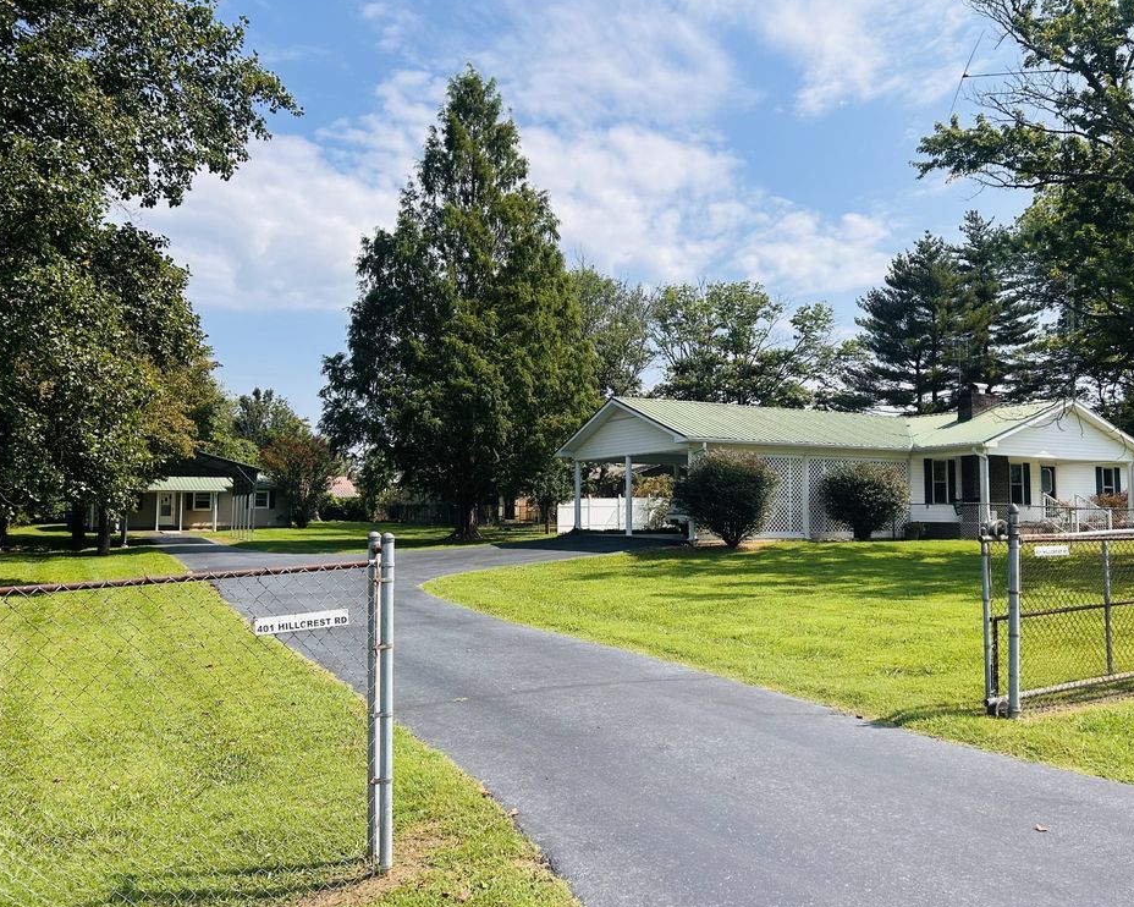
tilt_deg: +3.9
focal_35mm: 28
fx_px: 940
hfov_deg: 62.1
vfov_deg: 51.5
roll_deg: -0.1
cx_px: 620
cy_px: 442
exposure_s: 1/4444
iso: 50
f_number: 1.5
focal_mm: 5.7
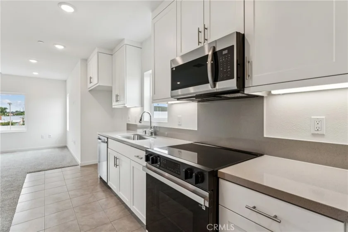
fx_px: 166
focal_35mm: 17
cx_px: 174
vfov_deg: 69.8
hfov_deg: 92.6
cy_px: 116
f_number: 13
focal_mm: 17.2
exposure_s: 1/8
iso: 100
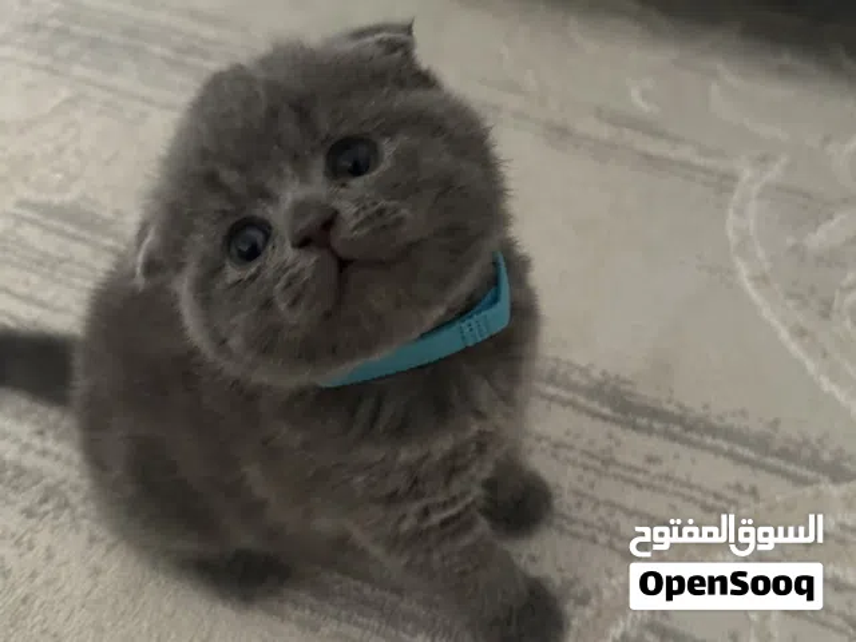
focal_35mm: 24
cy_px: 321
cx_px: 428
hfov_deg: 71.6
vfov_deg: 56.8
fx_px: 593
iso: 1000
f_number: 1.78
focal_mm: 6.86
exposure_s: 1/33
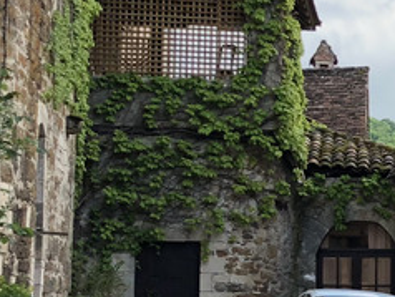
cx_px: 767
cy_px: 252
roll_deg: +0.9
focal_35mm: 141
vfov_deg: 10.5
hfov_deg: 12.5
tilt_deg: +4.4
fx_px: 1611
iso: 25
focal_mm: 4
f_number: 1.8
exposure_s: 1/120
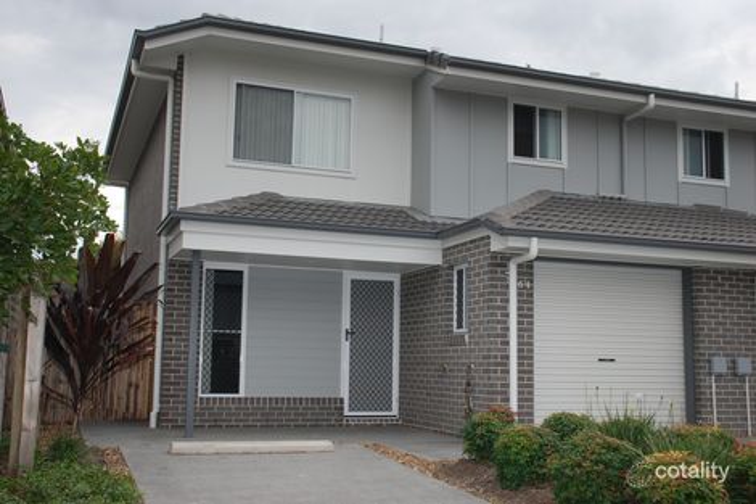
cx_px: 378
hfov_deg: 47.9
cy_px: 252
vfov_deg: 33.0
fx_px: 850
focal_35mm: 40
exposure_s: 1/160
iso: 100
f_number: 6.3
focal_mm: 27
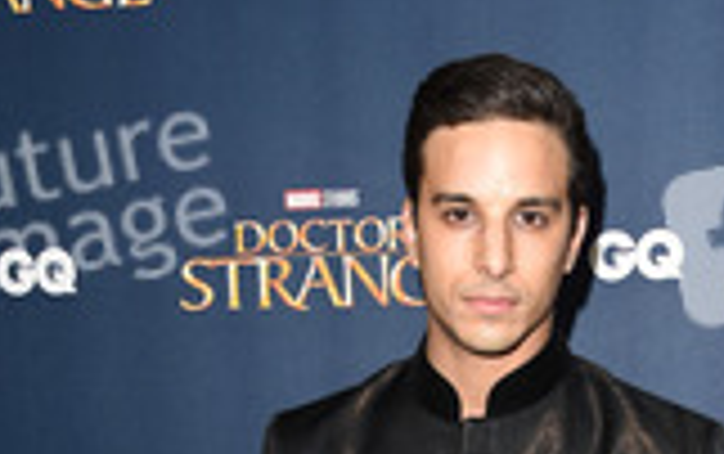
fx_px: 1600
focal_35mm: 81
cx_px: 488
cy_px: 895
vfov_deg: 13.8
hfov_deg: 25.4
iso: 640
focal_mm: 32
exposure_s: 1/250
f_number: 5.6
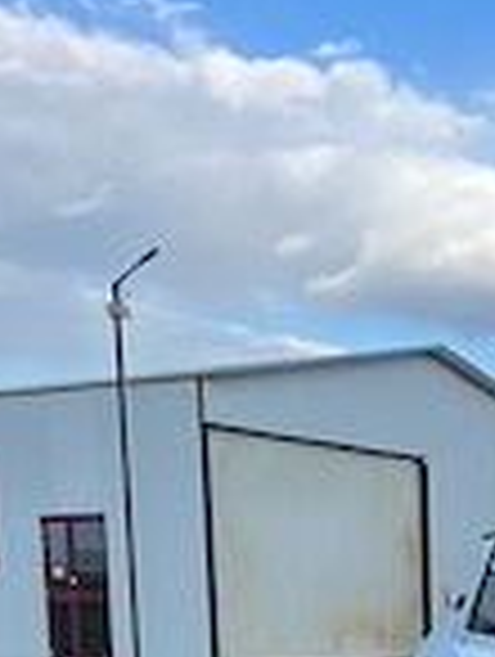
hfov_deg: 19.5
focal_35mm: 71
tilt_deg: -9.9
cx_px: 598
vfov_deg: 24.2
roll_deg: +0.1
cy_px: 842
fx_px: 1350
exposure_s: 1/1468
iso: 50
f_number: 1.5
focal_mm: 5.7
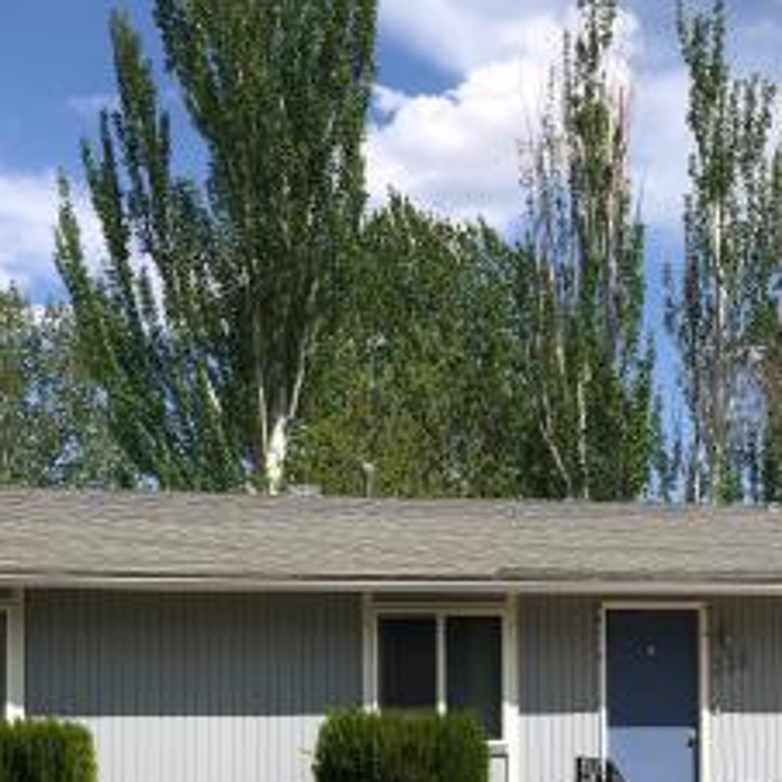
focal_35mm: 70
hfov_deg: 24.6
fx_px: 1789
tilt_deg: +2.0
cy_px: 692
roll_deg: +0.7
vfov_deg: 24.0
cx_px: 491
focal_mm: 4
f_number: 1.8
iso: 20
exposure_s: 1/2525
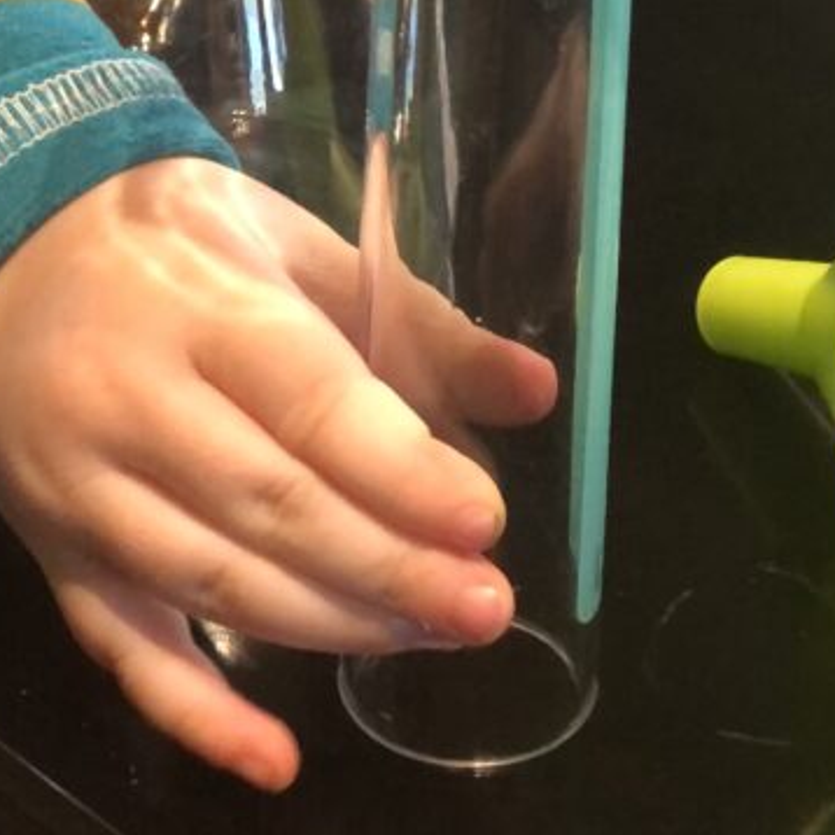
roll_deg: -2.9
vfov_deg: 12.1
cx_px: 641
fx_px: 3930
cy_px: 107
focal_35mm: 144
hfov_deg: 12.1
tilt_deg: -31.2
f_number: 2.8
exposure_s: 1/30
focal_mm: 6.6
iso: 320
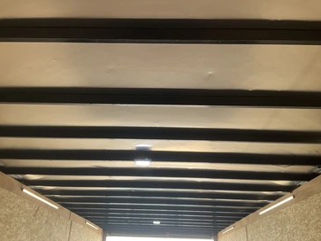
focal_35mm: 32
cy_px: 118
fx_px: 297
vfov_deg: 44.1
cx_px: 155
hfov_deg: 56.8
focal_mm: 3
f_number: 1.8
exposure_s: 1/122
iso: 32
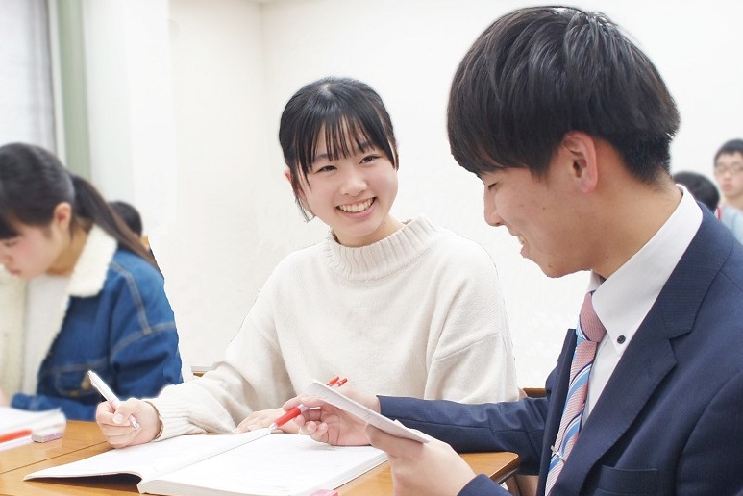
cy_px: 243
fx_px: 640
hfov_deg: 60.3
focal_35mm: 31
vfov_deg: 42.4
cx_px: 372
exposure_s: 1/60
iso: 800
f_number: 4.5
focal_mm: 20
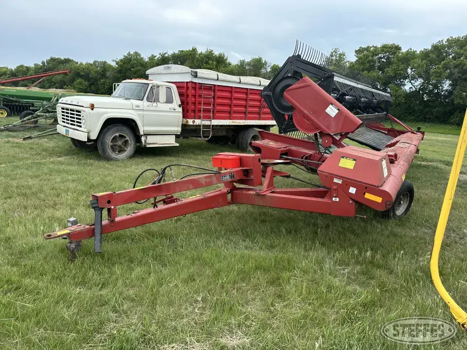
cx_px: 234
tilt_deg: -11.3
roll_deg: -3.0
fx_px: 324
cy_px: 175
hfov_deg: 71.6
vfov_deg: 56.8
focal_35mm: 24
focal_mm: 6.86
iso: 80
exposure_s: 1/1289
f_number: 1.78
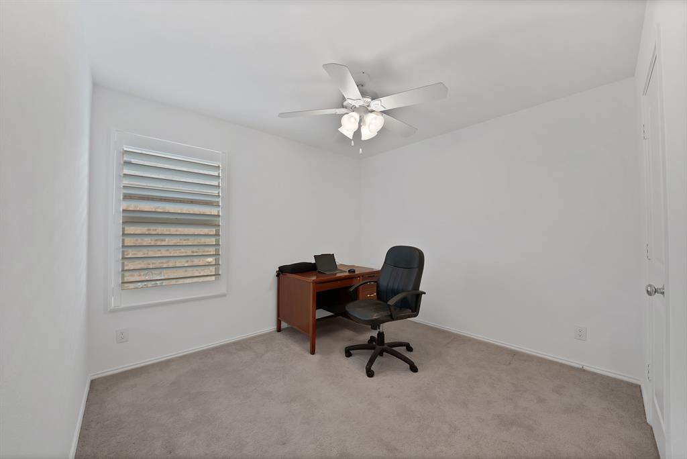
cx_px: 344
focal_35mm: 12
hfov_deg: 112.6
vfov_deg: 90.1
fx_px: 229
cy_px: 230
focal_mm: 12
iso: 640
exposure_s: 1/3
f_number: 9
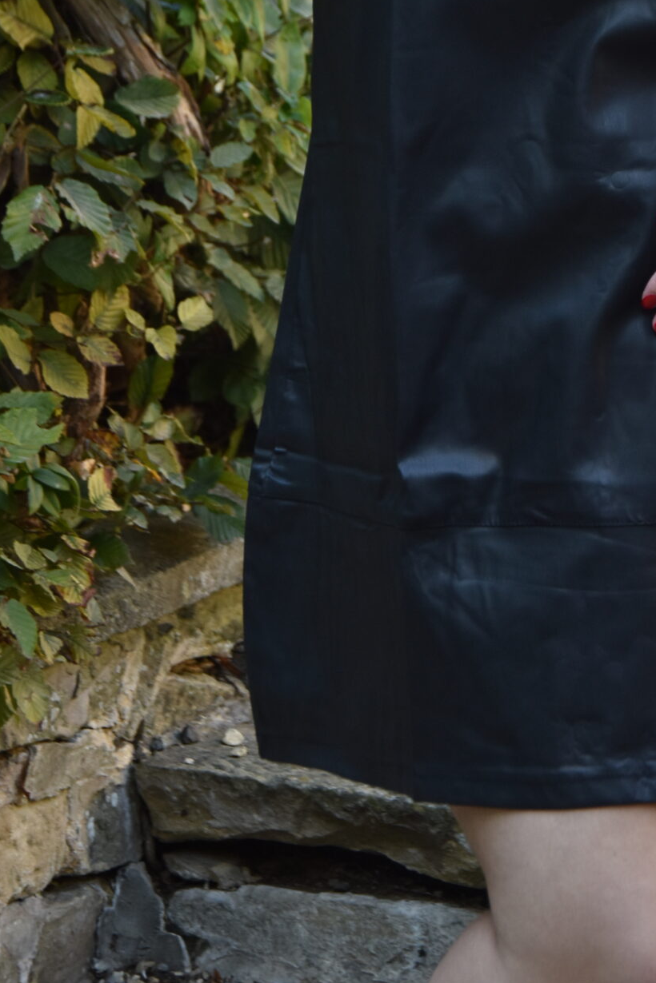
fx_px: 4947
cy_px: -30
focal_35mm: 181
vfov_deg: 11.2
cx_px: 552
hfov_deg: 7.6
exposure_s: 1/160
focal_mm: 58
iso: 320
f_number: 5
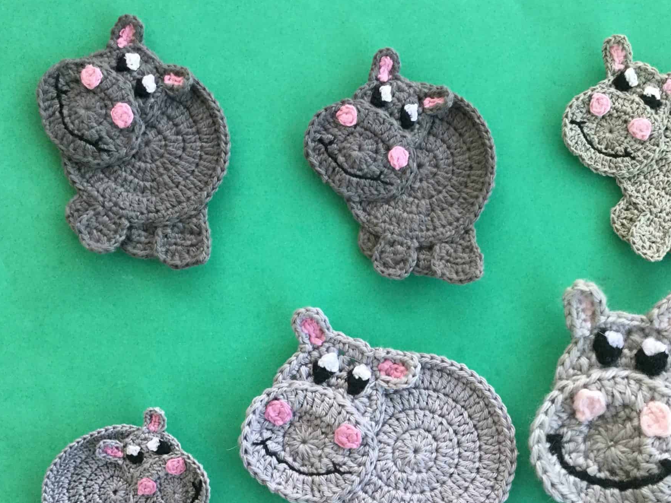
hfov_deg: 41.7
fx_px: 872
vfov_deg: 32.0
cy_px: 320
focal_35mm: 45
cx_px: 430
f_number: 2.4
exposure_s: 1/33
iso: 50
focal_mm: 3.3
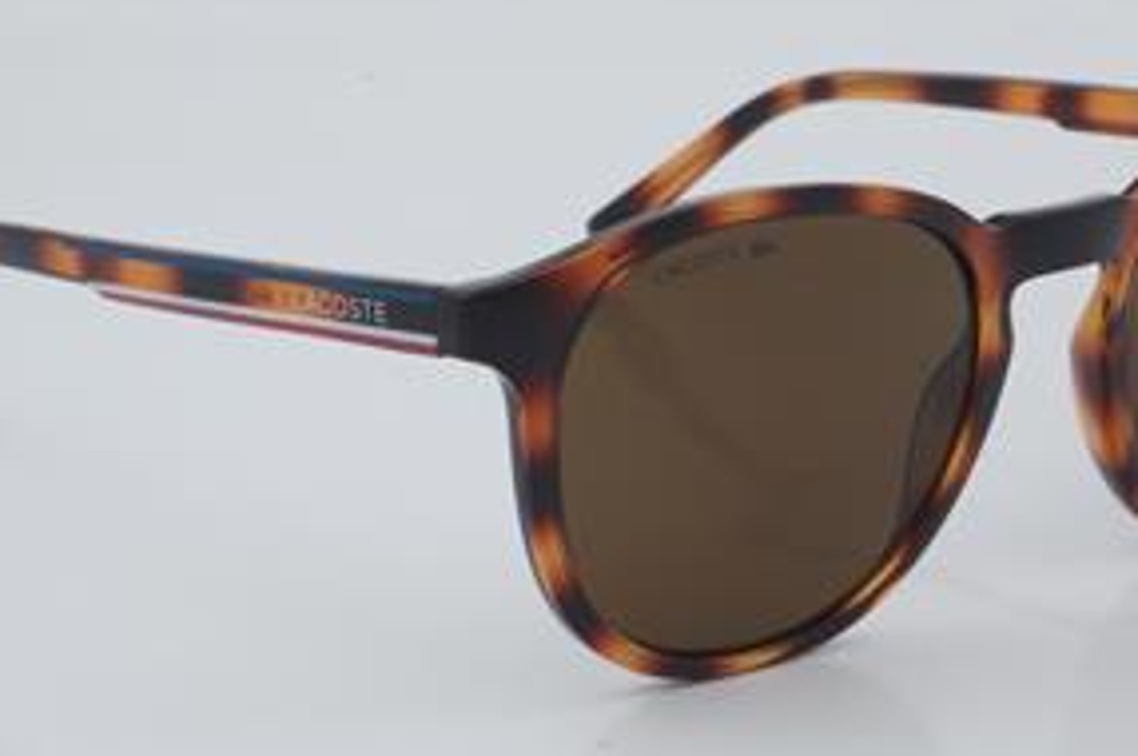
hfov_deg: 19.5
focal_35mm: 105
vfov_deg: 13.0
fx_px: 3315
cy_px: 374
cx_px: 661
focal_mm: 50
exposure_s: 1/4
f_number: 29
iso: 100
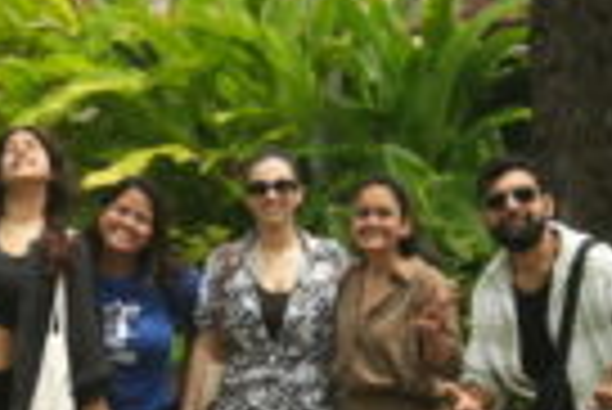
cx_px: 225
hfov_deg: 10.4
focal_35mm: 197
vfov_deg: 7.0
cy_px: 72
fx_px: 3353
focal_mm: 35
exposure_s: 1/500
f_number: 2.8
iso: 500
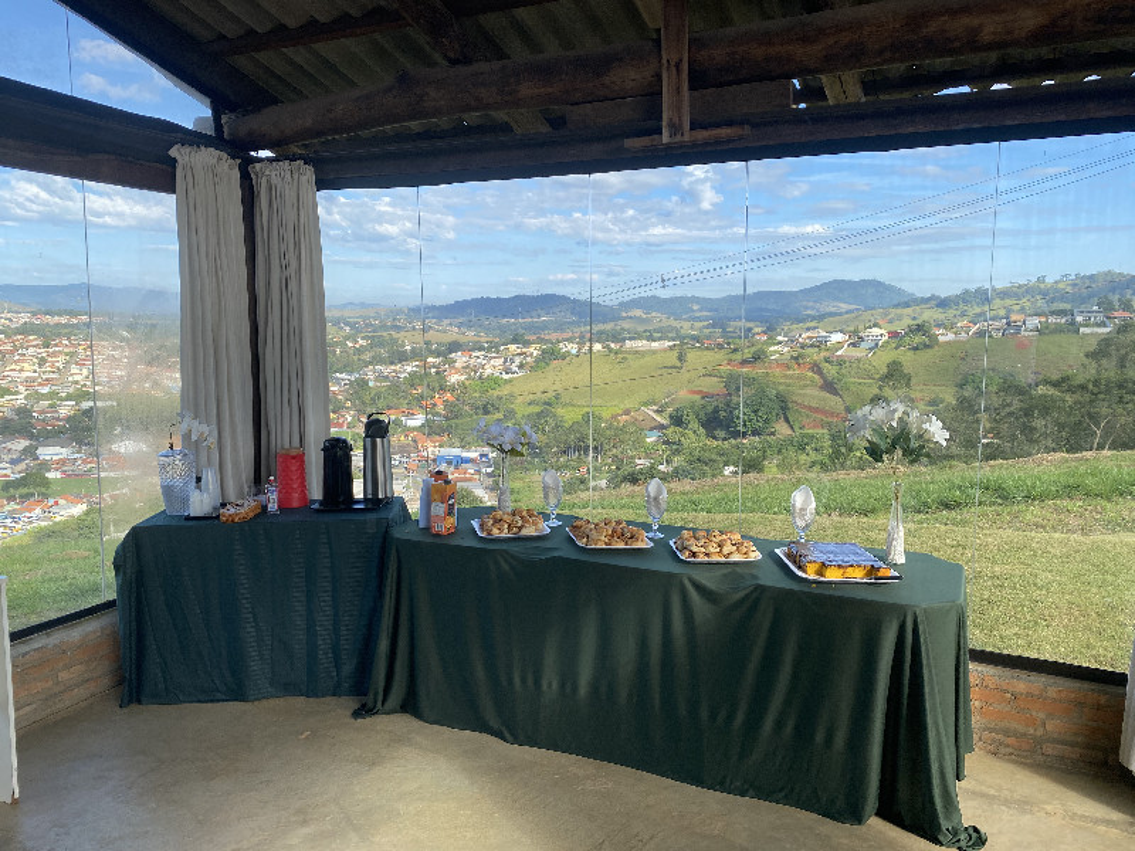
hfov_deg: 67.3
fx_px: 852
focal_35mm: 26
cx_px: 568
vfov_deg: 53.1
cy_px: 426
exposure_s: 1/1157
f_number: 1.8
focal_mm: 4.25
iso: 32
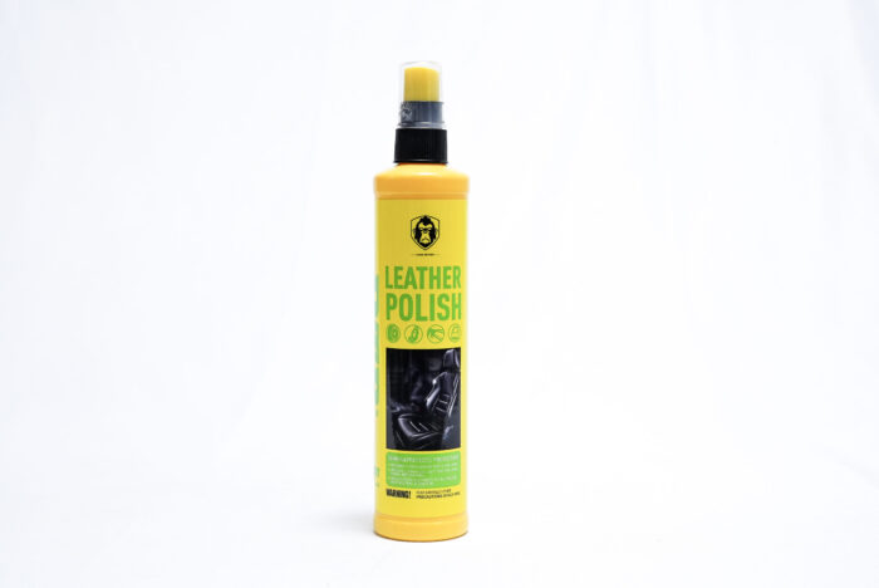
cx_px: 440
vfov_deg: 24.7
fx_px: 1344
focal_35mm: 55
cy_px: 294
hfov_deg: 36.2
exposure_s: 1/250
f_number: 8
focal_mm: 55
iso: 3200
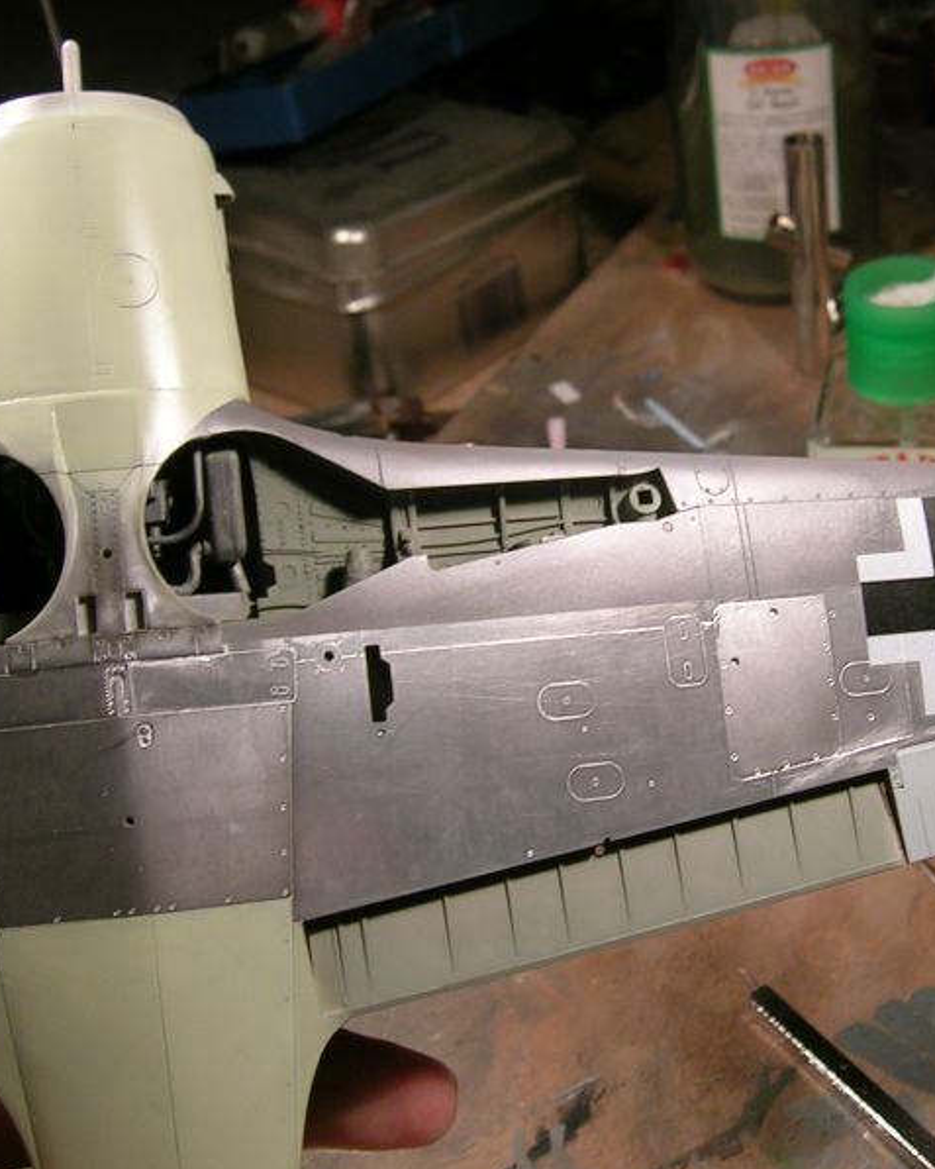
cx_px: 506
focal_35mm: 46
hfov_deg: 32.7
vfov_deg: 40.3
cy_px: 592
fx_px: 1591
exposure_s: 1/15.8
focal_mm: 5.4
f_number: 2.8
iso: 50
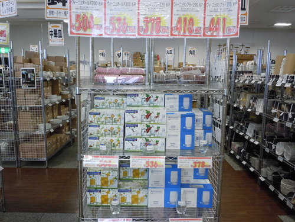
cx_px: 148
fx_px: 239
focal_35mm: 28
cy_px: 111
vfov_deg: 49.7
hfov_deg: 63.4
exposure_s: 1/50
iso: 400
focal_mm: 5
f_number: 3.7
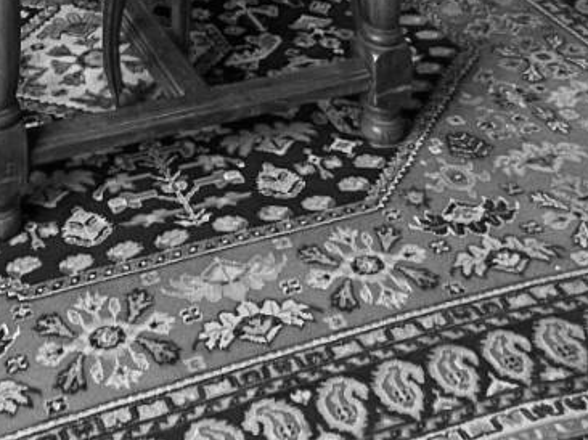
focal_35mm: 64
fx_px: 1086
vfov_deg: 14.7
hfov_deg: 29.5
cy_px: -609
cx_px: 101
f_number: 1.8
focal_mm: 1.6
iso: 250
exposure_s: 1/80
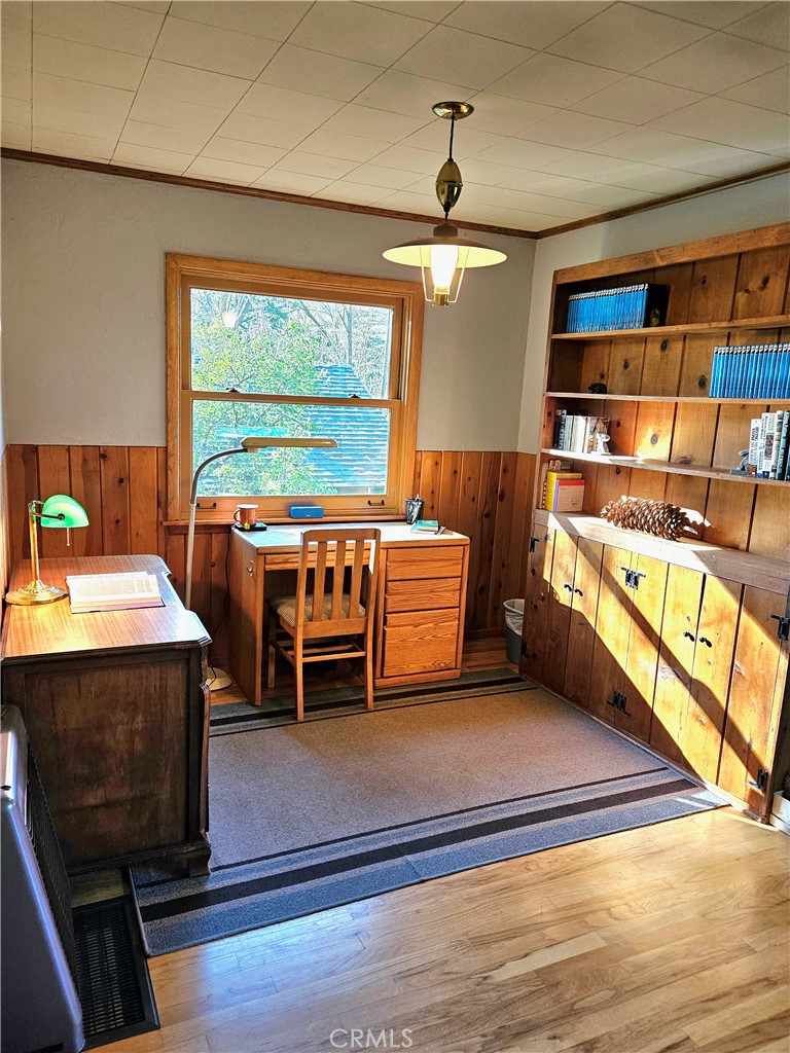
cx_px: 395
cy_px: 526
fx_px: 700
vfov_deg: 73.9
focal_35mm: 23
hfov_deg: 58.9
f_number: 1.8
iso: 320
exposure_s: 1/120
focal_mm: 5.4
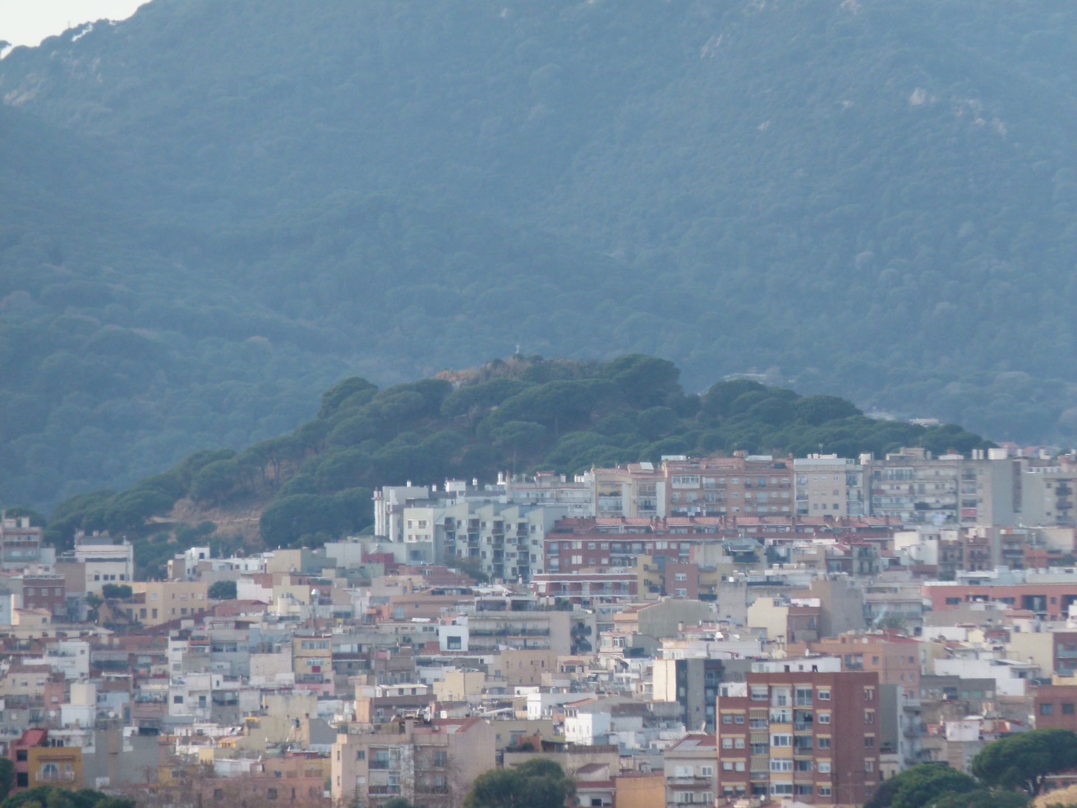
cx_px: 538
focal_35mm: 577
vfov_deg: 2.6
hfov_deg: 3.4
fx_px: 17952
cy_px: 404
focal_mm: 103.8
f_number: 5
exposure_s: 1/320
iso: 100
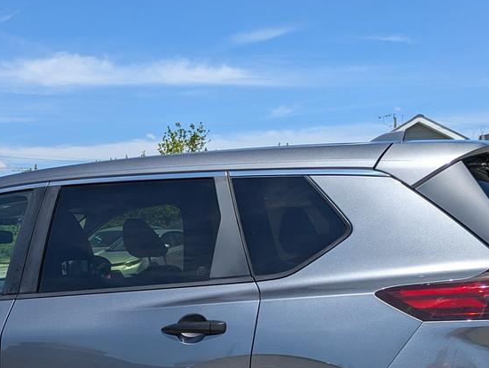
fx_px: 820
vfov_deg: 23.7
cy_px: 406
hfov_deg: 33.1
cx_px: 194
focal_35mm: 58
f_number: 1.89
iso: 45
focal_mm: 5.43
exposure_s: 1/2841
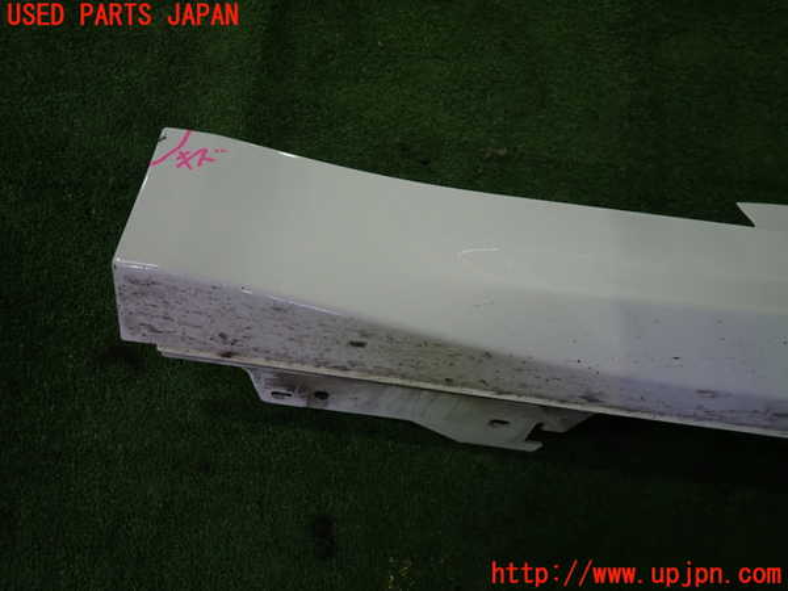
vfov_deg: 54.9
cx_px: 394
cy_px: 296
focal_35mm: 25
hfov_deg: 69.4
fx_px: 569
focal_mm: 4.5
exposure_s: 1/40
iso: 200
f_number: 2
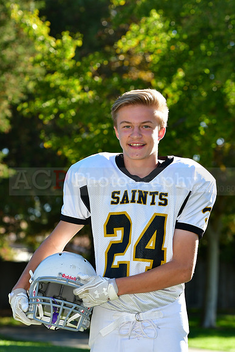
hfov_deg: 9.3
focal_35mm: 147
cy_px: 176
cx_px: 118
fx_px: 1438
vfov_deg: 14.0
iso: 400
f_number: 4.5
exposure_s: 1/1000
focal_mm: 98
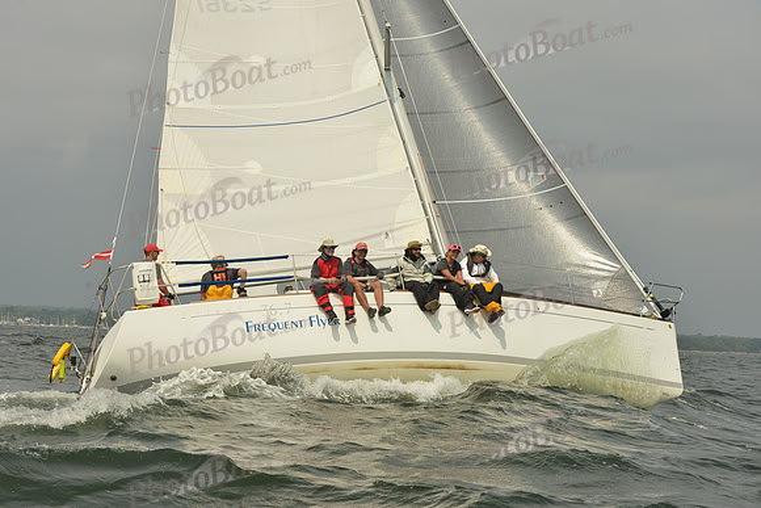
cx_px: 380
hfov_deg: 28.8
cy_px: 254
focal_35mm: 70
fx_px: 1480
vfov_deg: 19.5
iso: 320
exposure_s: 1/1250
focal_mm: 70
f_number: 10
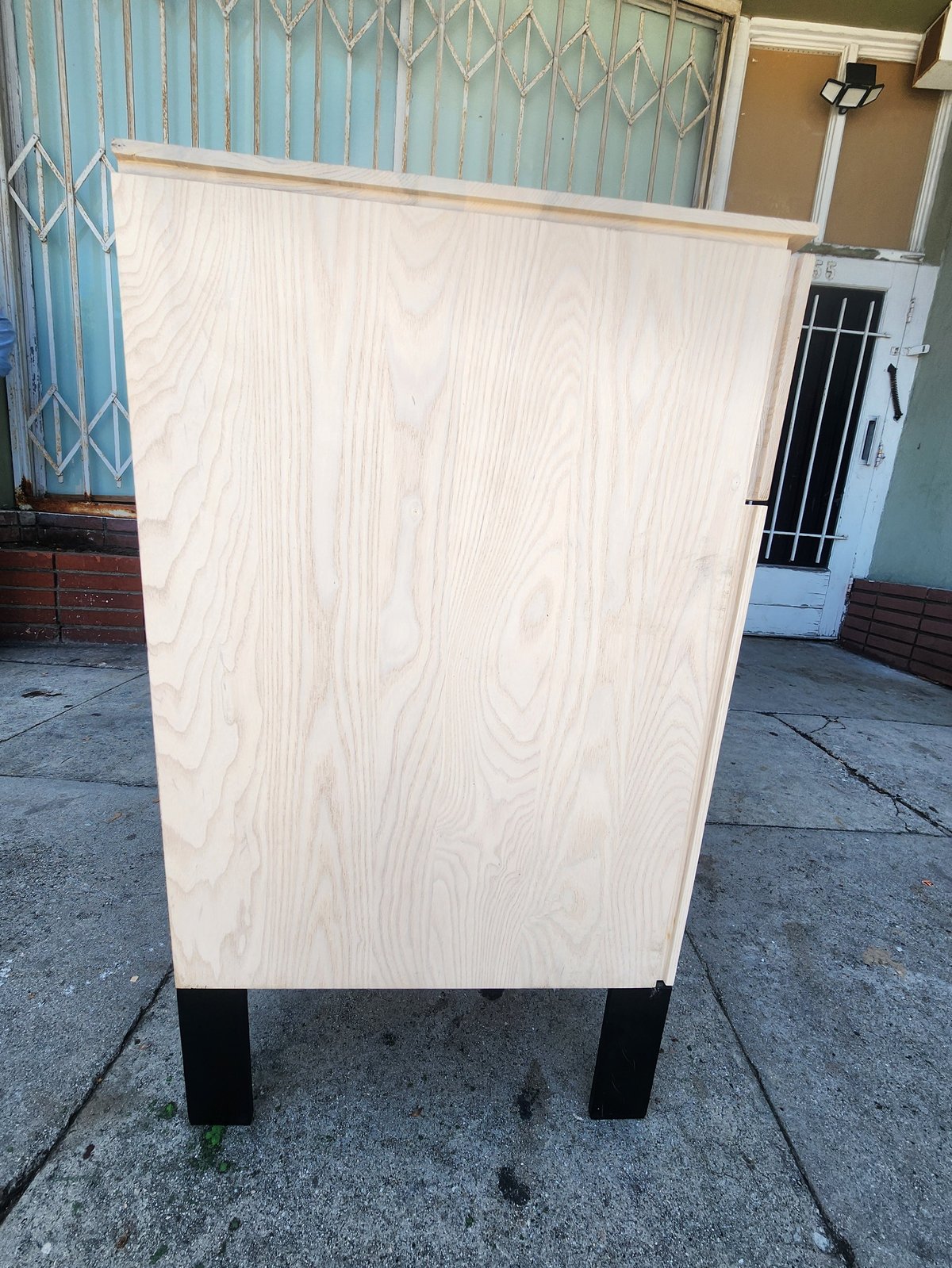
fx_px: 477
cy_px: 634
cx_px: 476
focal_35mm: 13
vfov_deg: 106.2
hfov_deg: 89.9
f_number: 2.2
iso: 50
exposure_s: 1/525
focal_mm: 2.2
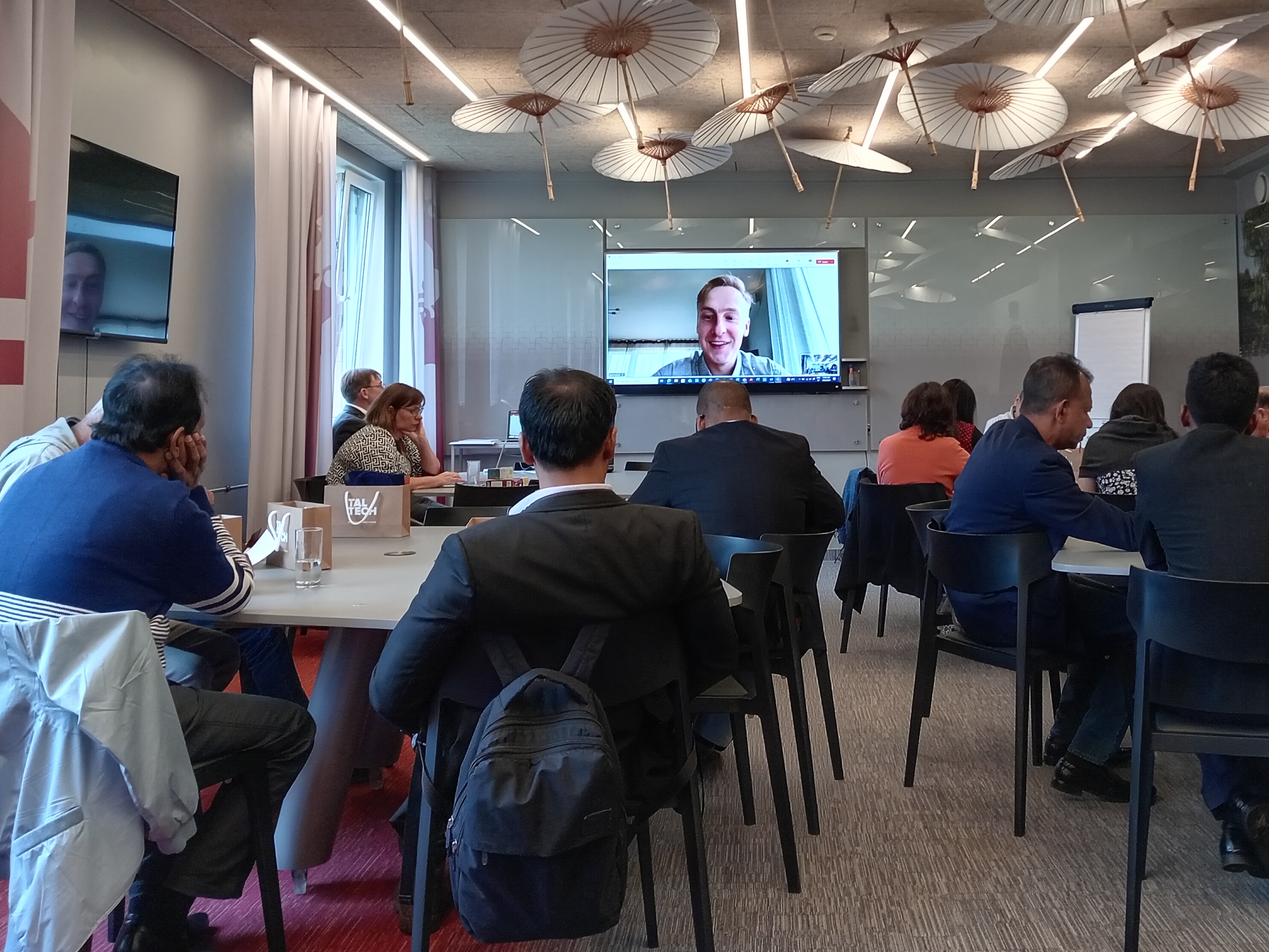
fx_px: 1356
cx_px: 792
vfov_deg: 38.2
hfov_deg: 49.7
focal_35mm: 37
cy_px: 316
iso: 386
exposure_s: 1/25
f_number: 1.8
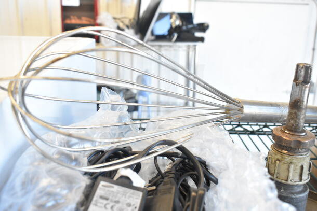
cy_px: 106
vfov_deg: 36.9
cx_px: 158
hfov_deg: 53.1
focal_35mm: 36
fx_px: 317
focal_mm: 24
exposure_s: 1/125
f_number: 5.6
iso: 1600
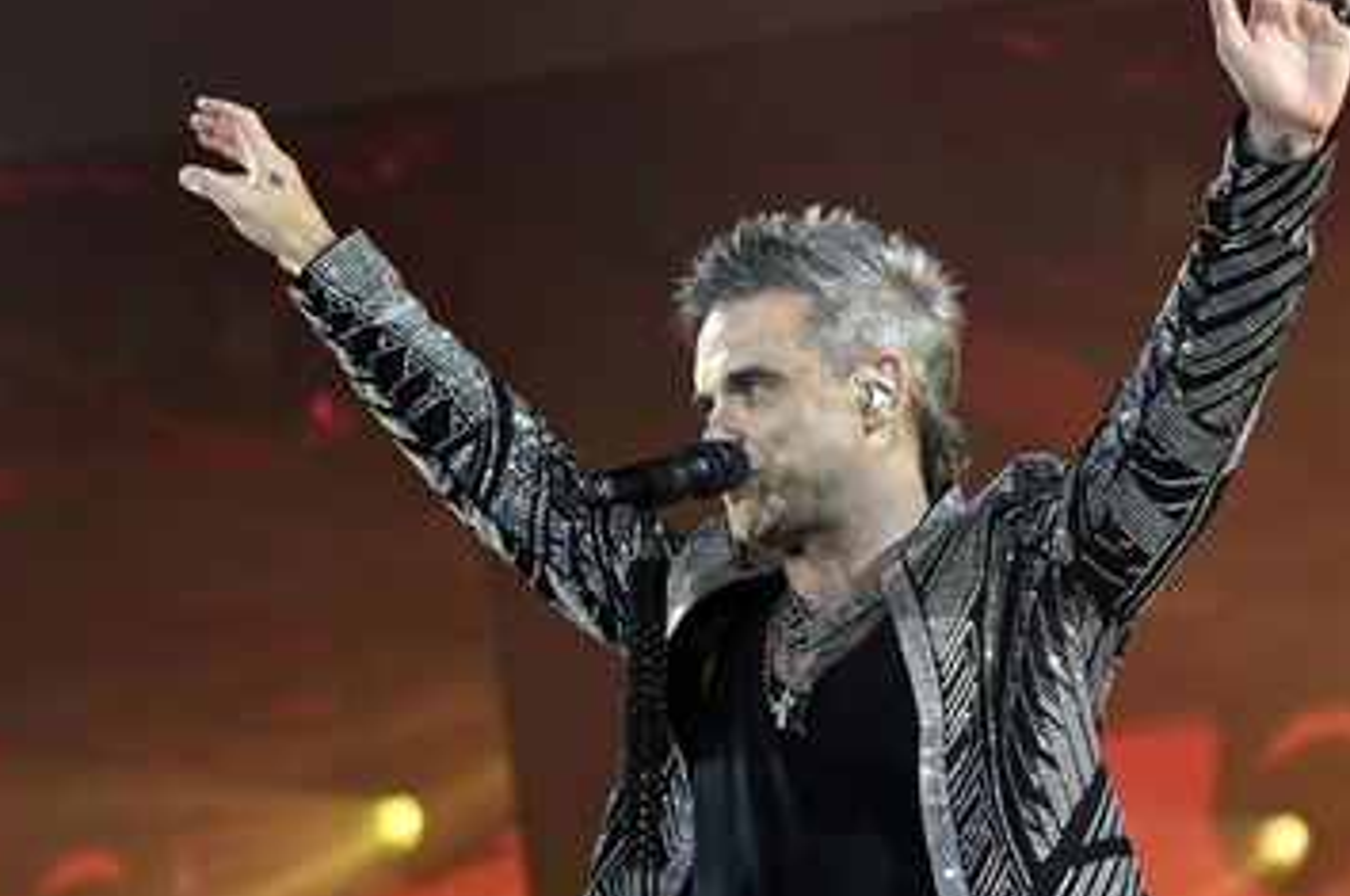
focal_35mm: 293
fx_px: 10972
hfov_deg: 7.0
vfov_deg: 4.7
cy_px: 431
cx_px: 765
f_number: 5.6
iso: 1600
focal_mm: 230
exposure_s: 1/200
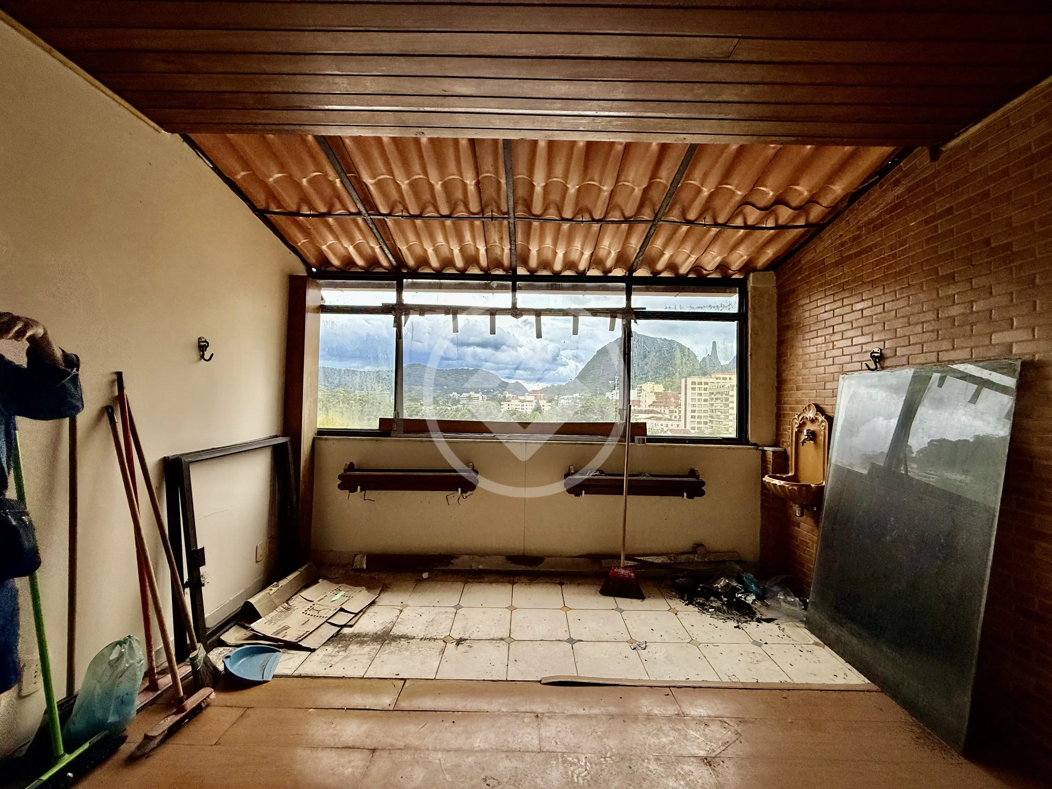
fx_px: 425
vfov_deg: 85.7
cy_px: 394
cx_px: 526
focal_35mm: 14
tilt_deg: +1.9
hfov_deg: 102.1
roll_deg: -1.0
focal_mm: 2.22
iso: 64
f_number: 2.2
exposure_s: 1/970
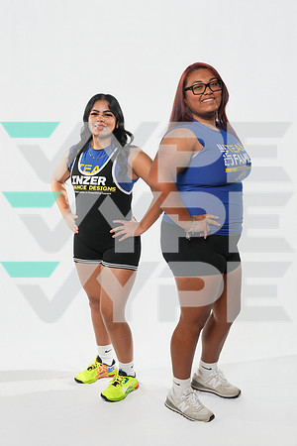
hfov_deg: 29.9
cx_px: 148
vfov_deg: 43.6
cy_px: 223
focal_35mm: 45
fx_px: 557
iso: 500
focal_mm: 45
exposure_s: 1/125
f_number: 8
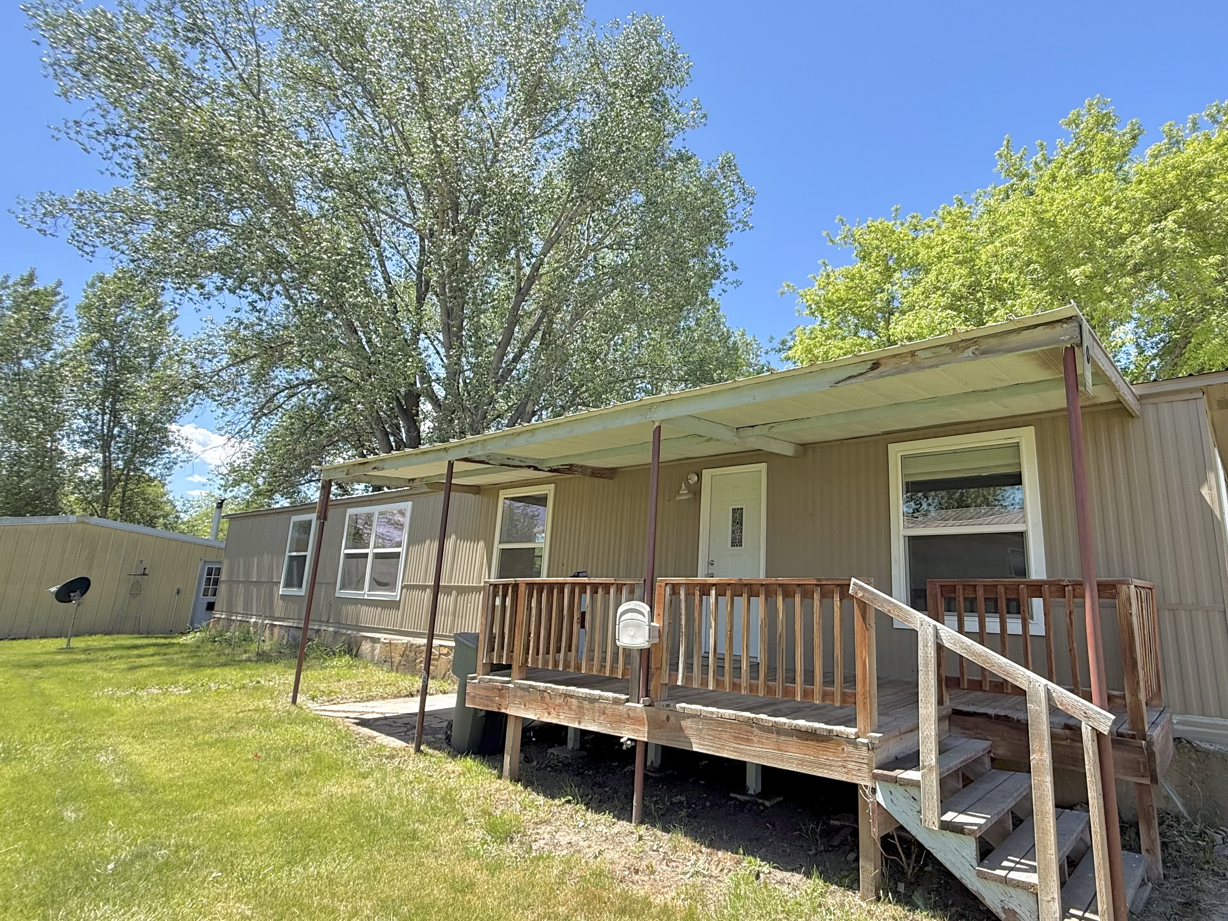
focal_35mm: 19
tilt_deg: +12.9
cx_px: 739
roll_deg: -1.4
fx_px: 674
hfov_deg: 83.6
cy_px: 435
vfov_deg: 68.6
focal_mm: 2.22
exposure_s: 1/535
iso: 50
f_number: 2.2
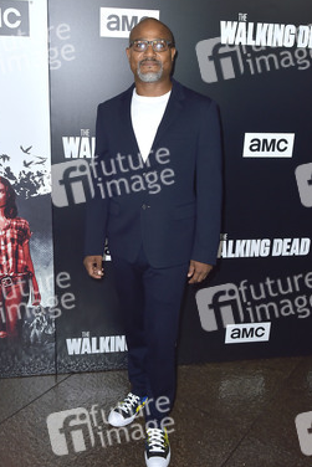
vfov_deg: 57.2
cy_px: 240
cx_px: 147
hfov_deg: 40.0
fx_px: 429
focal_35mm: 33
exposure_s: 1/250
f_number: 5.6
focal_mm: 31
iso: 500
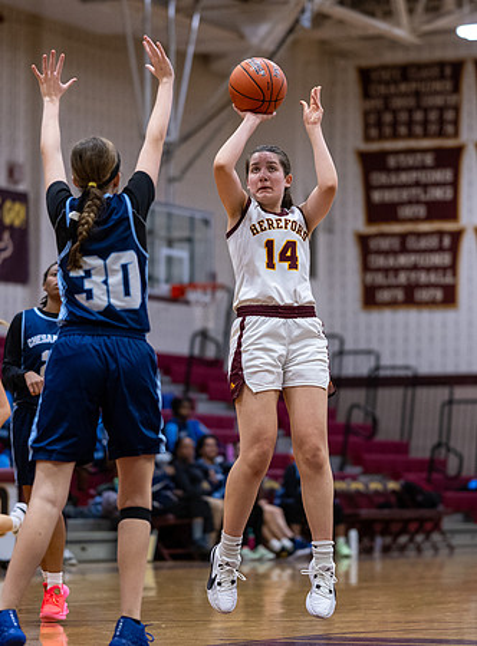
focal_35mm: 146
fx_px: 2705
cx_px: 285
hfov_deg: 10.1
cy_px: 276
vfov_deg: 13.6
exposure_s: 1/1250
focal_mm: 85
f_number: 1.8
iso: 2000
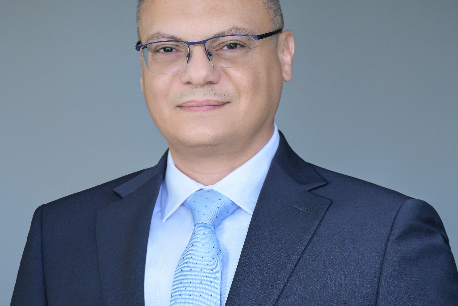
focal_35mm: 152
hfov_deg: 13.5
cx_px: 229
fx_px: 1934
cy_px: 151
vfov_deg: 9.0
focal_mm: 105
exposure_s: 1/160
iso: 800
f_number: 4.5
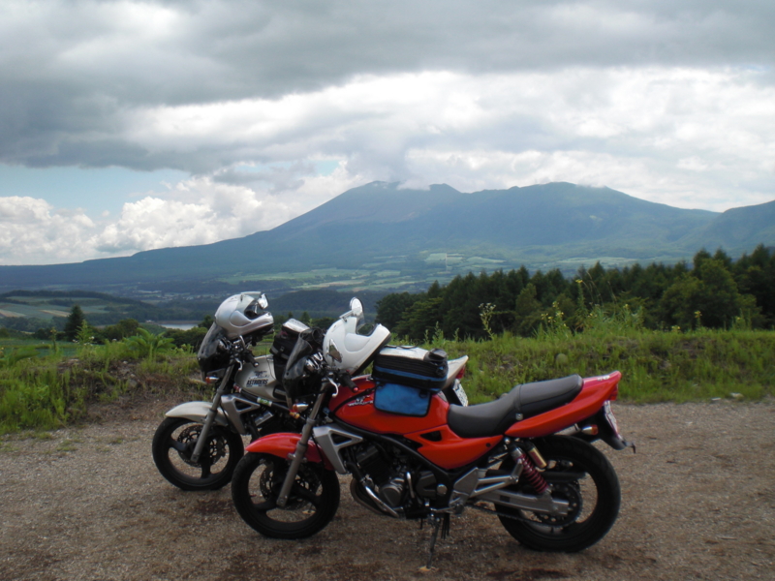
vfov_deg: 37.7
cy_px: 290
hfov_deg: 49.0
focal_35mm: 38
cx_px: 388
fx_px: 851
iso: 64
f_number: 5.6
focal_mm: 6.3
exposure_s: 1/320
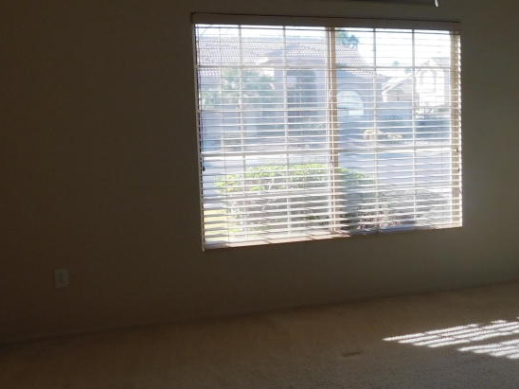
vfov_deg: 33.5
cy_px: 151
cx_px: 434
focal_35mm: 43
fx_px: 645
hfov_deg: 41.5
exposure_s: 1/60
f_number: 3
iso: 125
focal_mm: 4
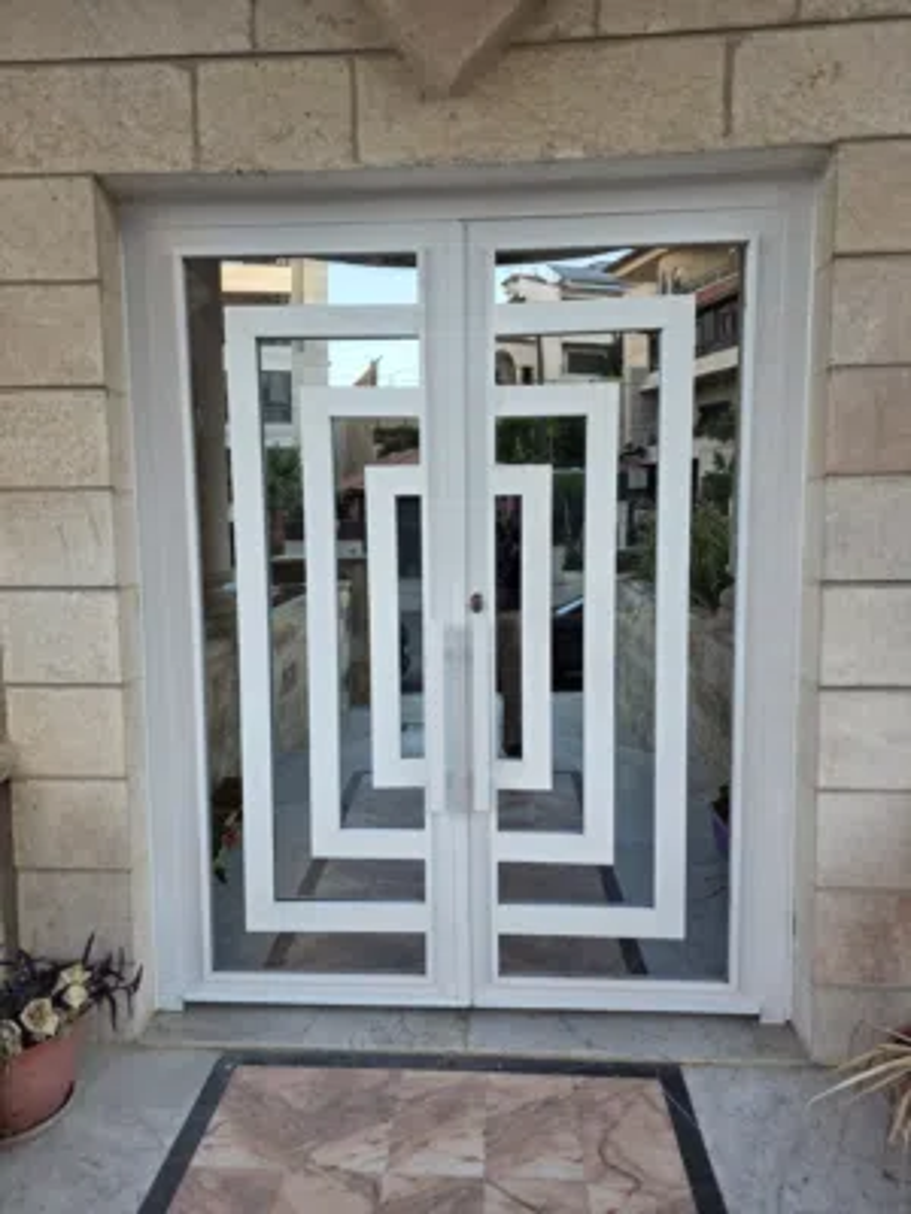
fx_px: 807
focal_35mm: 23
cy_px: 607
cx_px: 456
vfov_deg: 73.9
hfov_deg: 58.9
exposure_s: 1/180
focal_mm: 6.25
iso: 80
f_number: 1.7
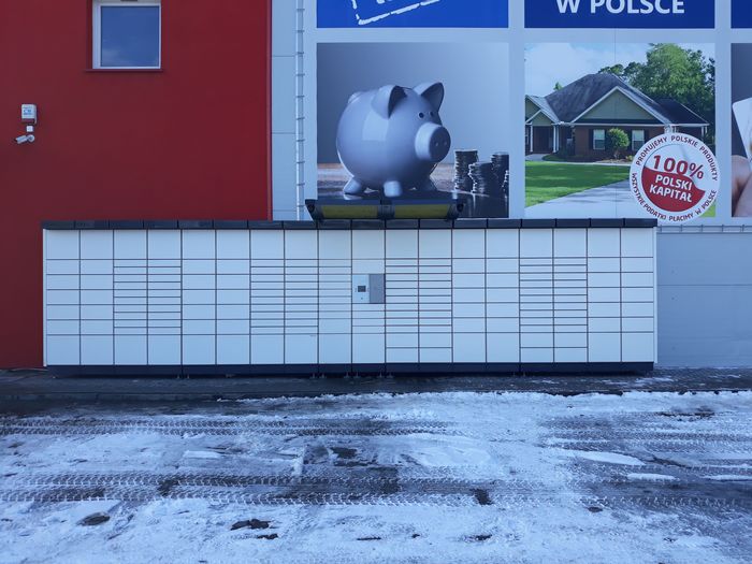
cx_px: 376
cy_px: 282
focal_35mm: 27
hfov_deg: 65.3
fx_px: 587
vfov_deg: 51.4
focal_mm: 3.71
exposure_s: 1/574
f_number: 1.7
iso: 40
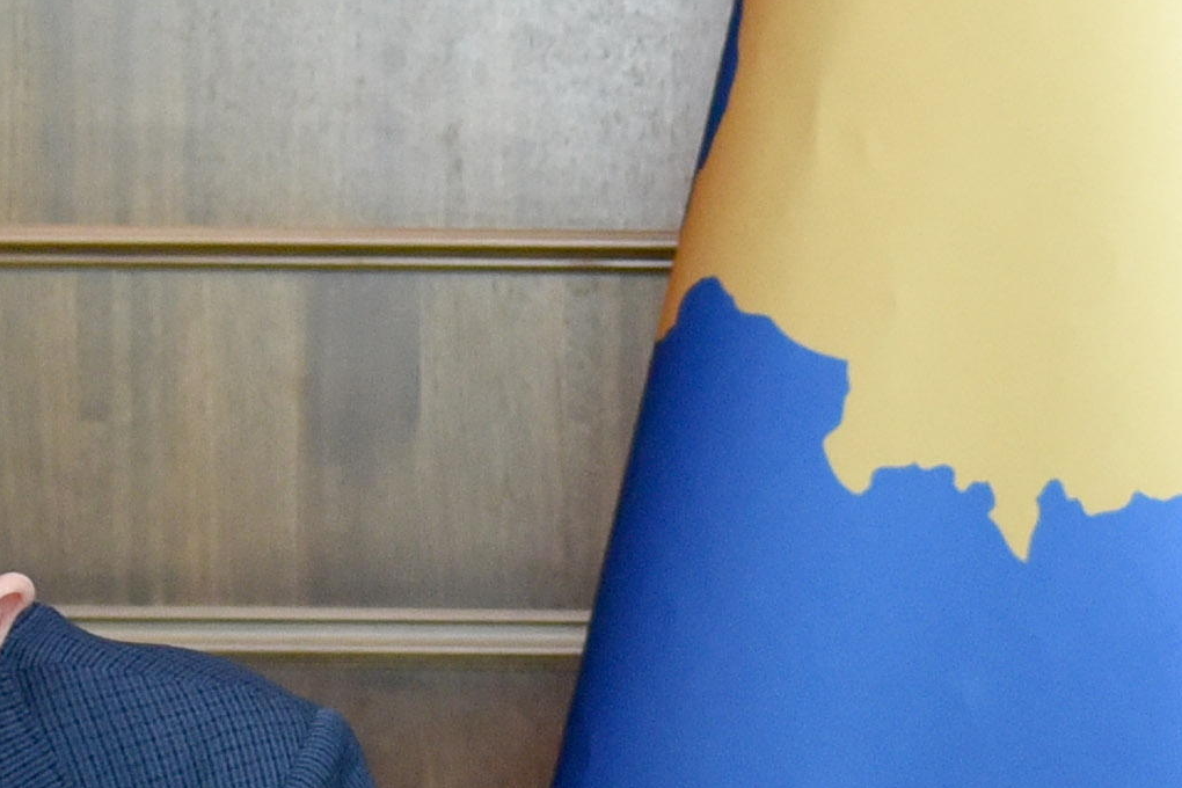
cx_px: 962
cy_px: 448
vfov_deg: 7.8
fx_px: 5811
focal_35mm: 177
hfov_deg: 11.6
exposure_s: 1/250
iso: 2000
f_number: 4
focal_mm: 30
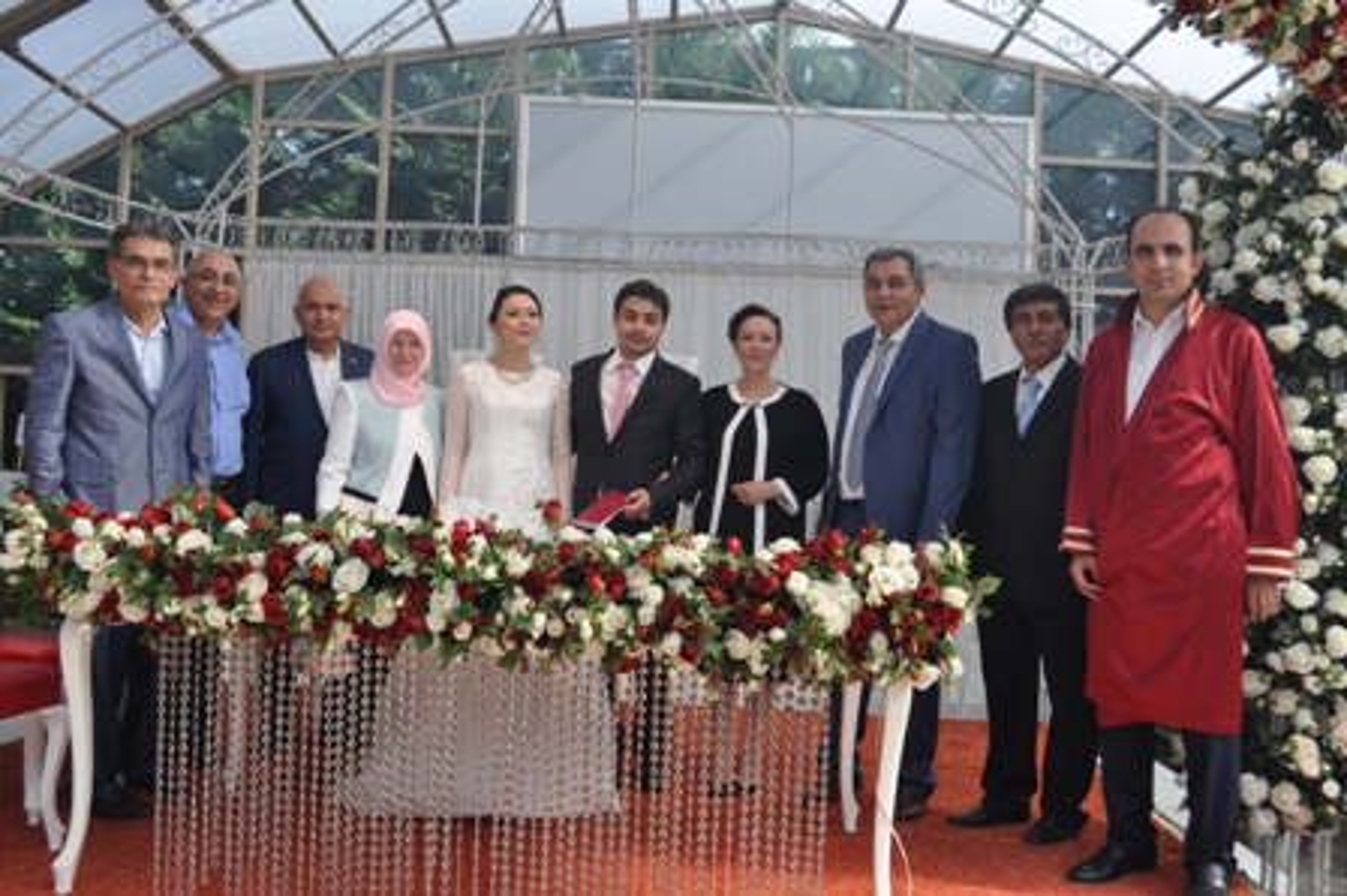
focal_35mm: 30
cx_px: 674
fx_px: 1122
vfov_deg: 43.5
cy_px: 448
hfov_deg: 62.0
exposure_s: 1/160
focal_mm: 20
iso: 200
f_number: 5.6
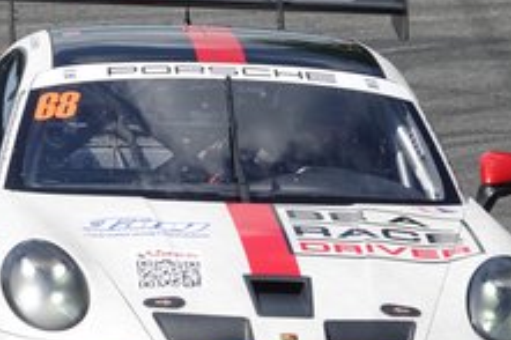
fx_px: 9531
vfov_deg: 2.0
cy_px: 236
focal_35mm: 672
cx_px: 160
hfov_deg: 3.1
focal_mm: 120.91
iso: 100
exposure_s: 1/800
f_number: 5
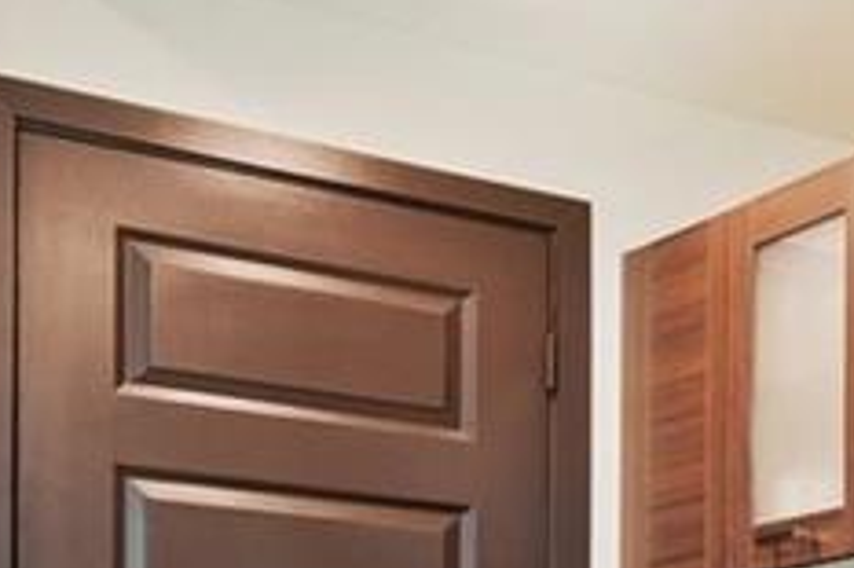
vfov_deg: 13.4
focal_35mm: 96
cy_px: 874
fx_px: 2276
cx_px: 1642
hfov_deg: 16.7
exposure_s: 1/2
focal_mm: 14
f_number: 8
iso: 200
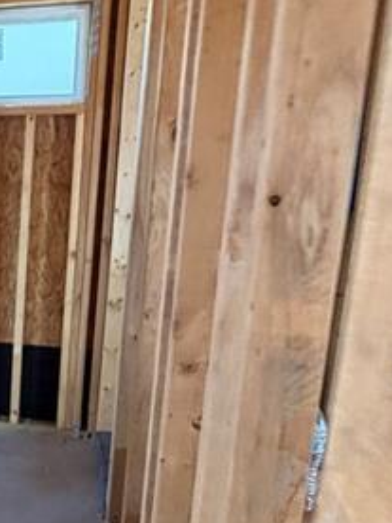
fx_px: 589
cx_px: -100
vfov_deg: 47.7
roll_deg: -2.4
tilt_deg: -15.0
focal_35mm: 39
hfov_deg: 30.2
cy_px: 299
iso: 320
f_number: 2.2
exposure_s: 1/77
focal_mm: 2.22
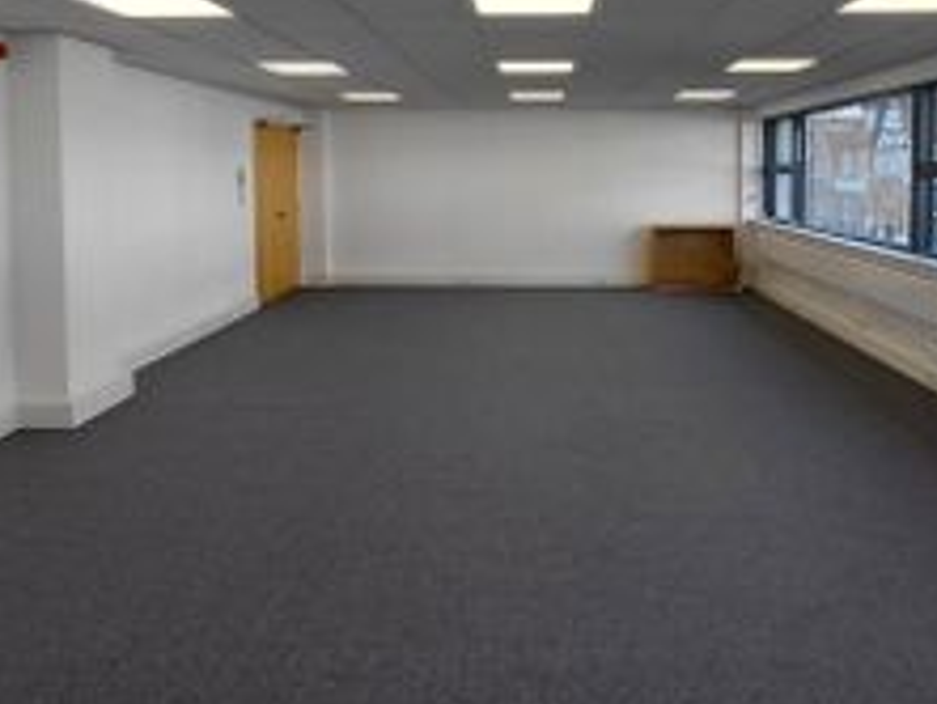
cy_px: 204
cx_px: 538
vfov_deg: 47.0
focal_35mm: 29
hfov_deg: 61.3
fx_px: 785
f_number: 2.2
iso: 40
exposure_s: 1/138
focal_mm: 1.64
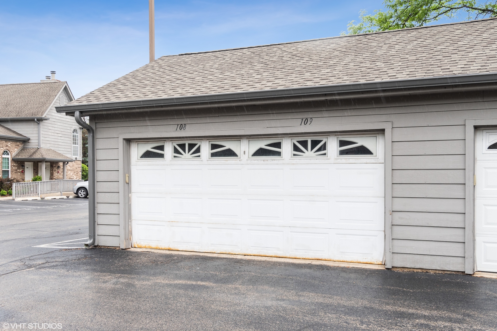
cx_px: 248
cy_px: 166
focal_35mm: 36
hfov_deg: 53.1
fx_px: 497
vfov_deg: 36.9
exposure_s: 1/200
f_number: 8
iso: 320
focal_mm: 24
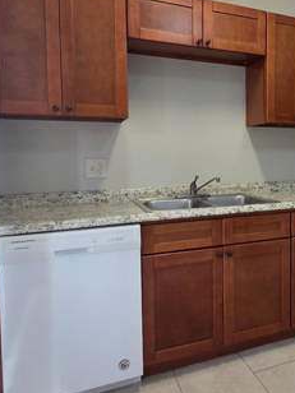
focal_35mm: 27
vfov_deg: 65.1
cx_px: 232
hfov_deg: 48.7
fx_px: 307
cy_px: 171
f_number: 2.2
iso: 500
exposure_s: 1/60
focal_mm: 2.2
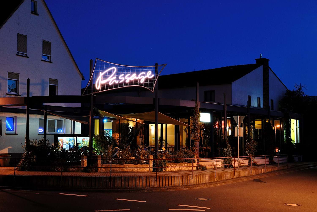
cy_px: 106
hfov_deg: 35.0
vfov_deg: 23.8
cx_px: 158
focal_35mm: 57
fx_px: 502
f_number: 8
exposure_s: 2.2
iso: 200
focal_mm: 38
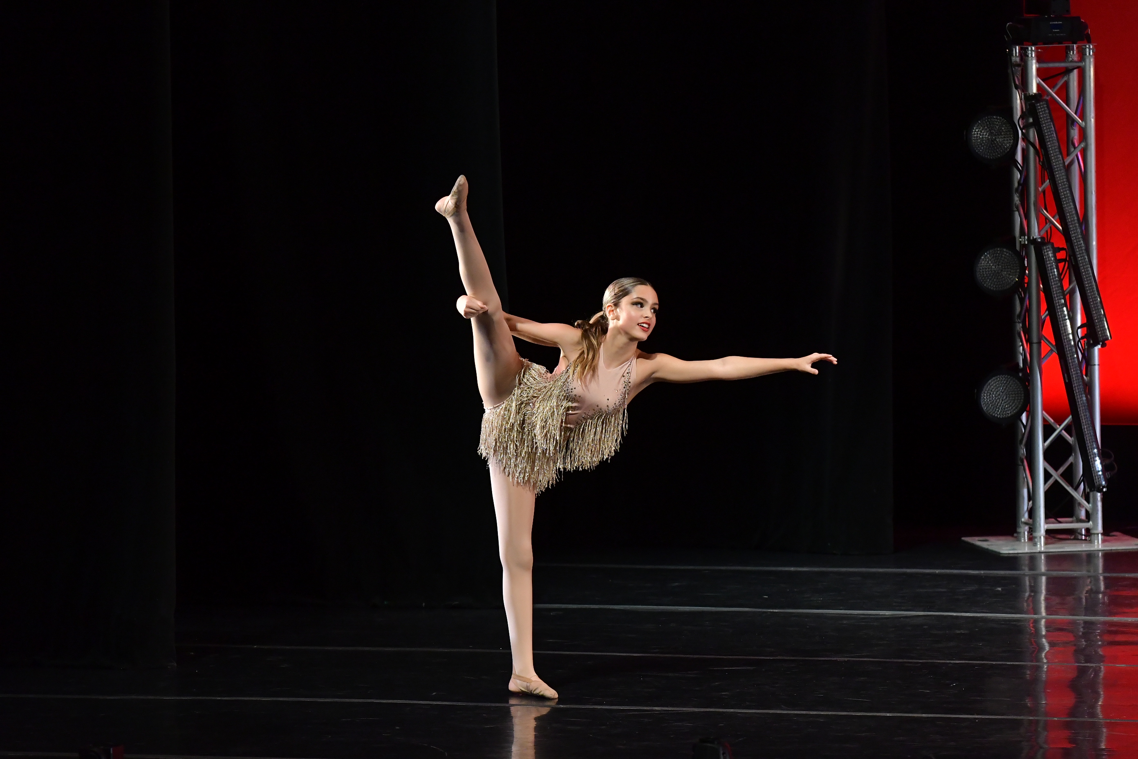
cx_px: 569
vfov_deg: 6.1
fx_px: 7112
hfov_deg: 9.1
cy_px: 380
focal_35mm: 225
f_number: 5
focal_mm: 150
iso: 3200
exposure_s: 1/640
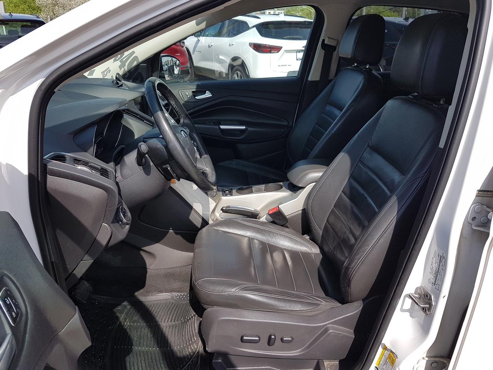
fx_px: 370
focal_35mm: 26
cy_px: 185
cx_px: 246
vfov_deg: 53.1
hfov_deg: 67.3
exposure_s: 1/1240
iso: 40
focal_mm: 4.2
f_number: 1.7
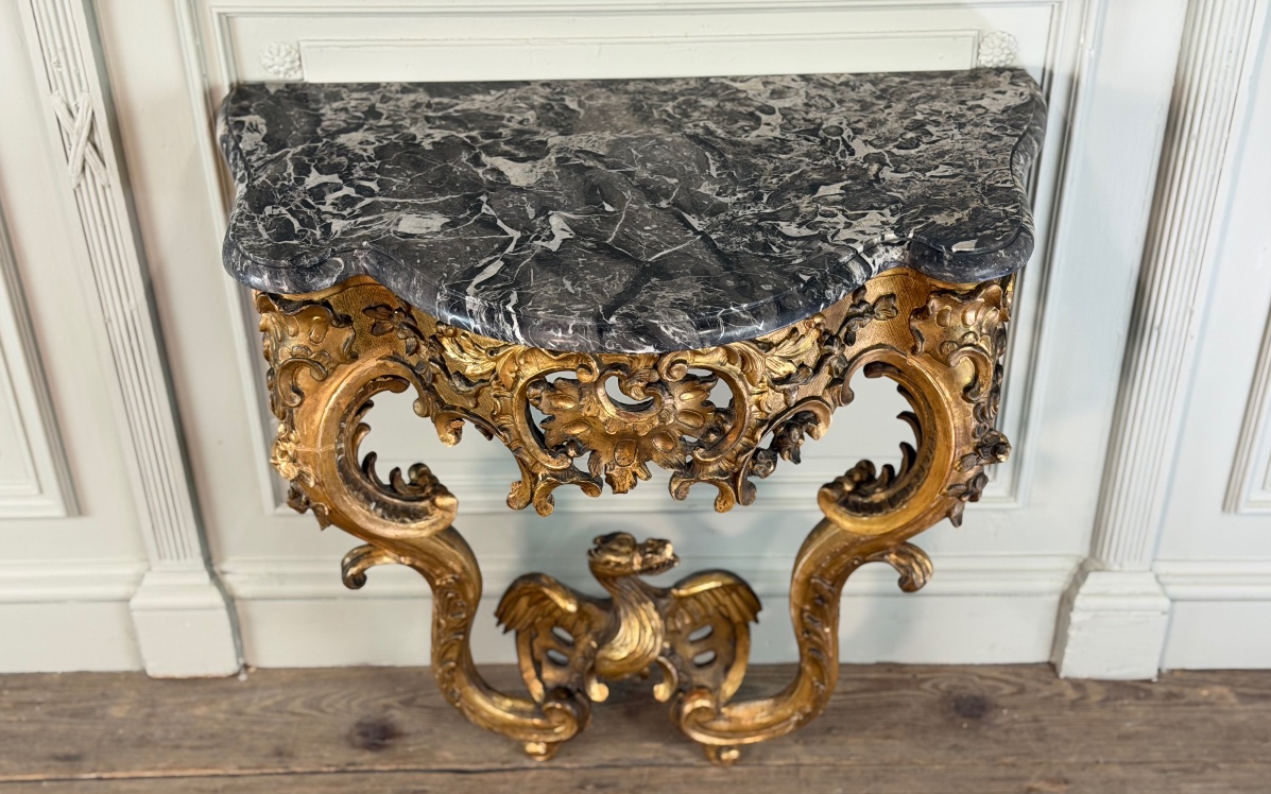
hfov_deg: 39.6
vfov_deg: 25.3
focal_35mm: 51
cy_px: 474
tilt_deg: -36.4
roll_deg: +2.3
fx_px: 1766
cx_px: 636
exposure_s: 1/50
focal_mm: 6.76
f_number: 1.78
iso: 160
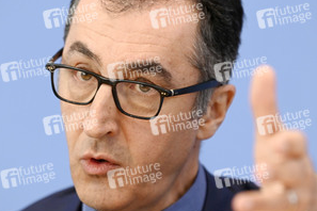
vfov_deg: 4.5
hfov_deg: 6.8
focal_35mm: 303
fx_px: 2668
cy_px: 96
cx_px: 149
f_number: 4
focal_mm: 200
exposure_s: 1/1000
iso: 2500
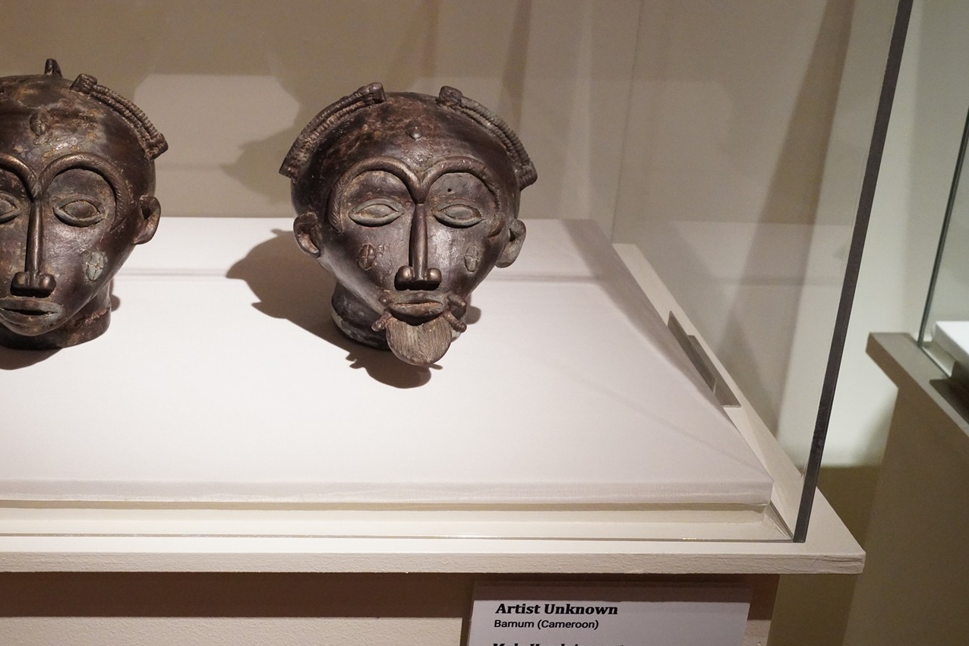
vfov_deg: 23.4
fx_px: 1561
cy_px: 306
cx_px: 210
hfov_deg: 33.6
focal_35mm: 58
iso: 8000
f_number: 9
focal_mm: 37
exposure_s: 1/100
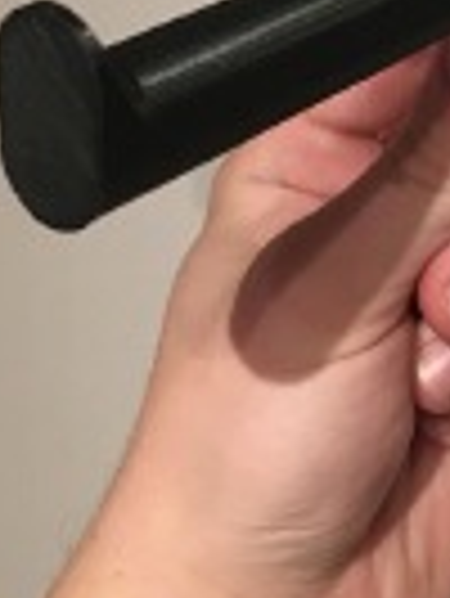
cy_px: -144
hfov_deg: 16.9
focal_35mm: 87
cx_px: 369
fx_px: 1506
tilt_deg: -10.1
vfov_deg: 20.8
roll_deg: +5.5
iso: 200
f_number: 2.2
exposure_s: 1/25
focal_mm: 4.15
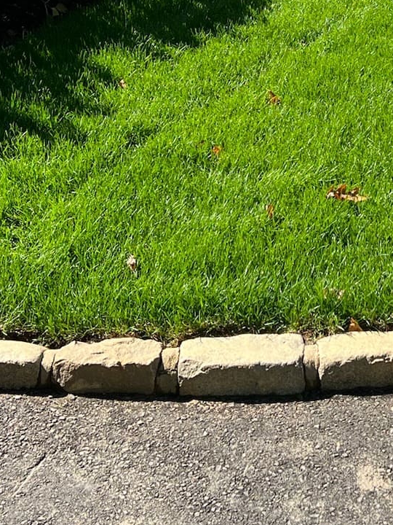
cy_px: 79
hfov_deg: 19.5
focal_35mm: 74
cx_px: 354
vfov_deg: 25.7
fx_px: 1120
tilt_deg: -17.5
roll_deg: -0.3
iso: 50
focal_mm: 5.7
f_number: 1.5
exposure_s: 1/1468
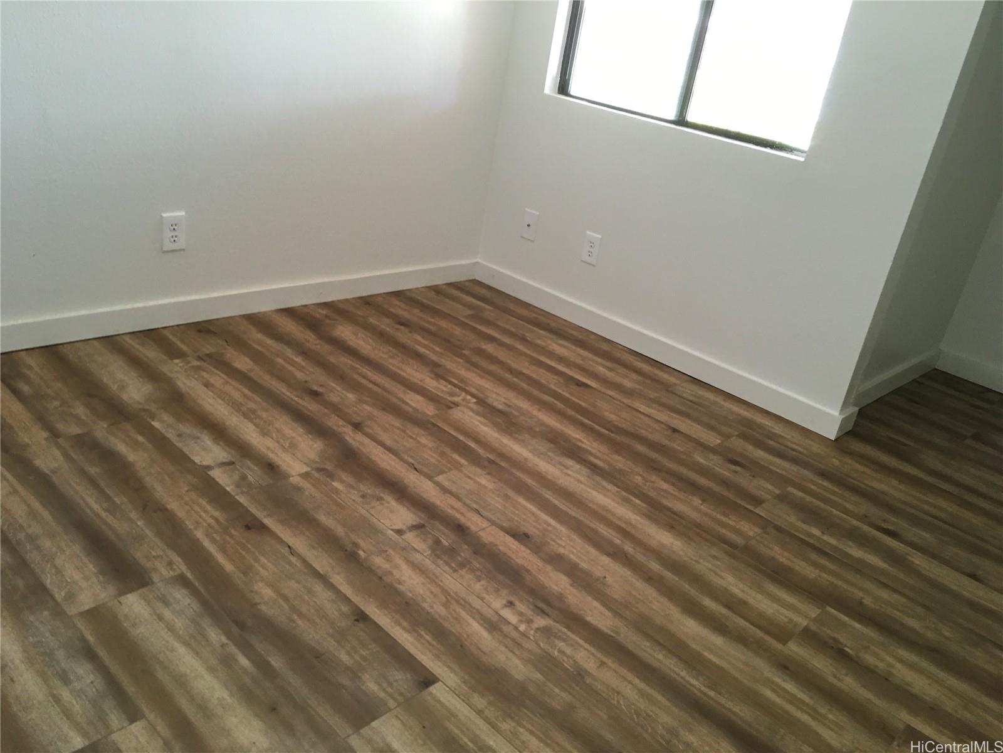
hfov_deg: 61.7
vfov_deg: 48.2
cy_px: 376
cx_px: 502
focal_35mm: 29
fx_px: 840
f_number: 2.2
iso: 100
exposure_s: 1/30
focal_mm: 4.15
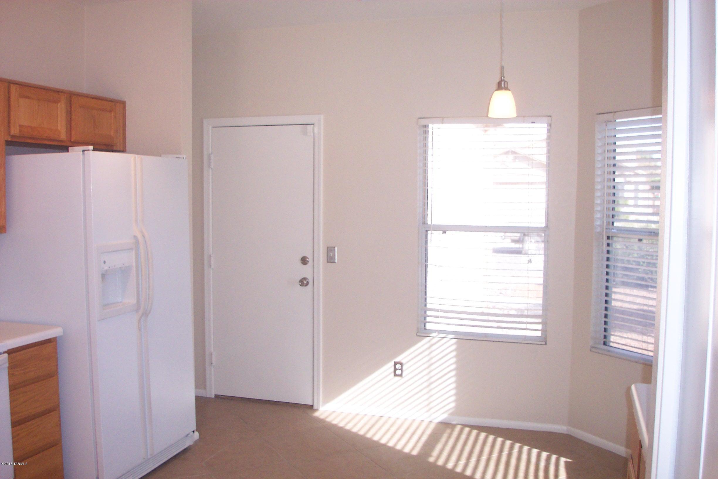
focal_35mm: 35
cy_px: 240
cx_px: 359
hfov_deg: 54.4
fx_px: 698
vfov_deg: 37.9
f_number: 2.8
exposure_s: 1/60
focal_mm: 7.5
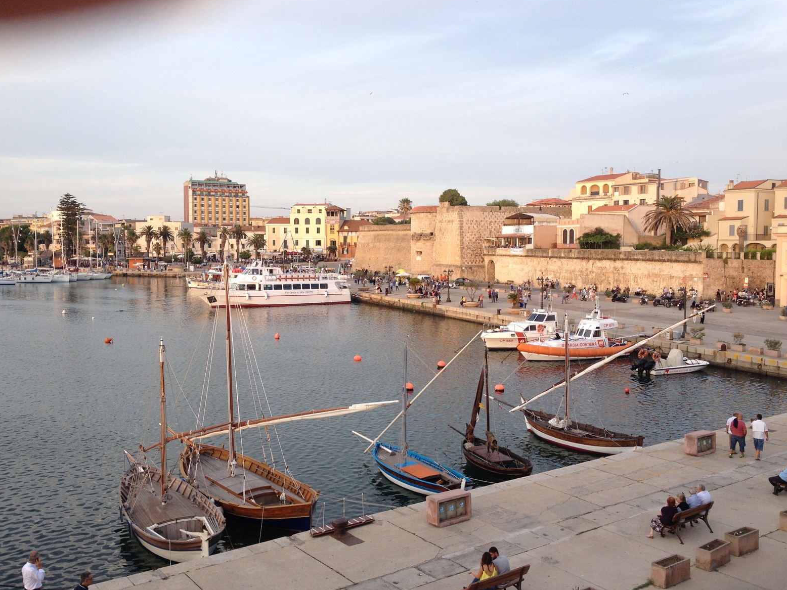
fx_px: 818
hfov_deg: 51.4
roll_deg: +0.3
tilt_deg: -5.8
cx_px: 394
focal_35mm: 36
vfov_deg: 39.7
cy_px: 288
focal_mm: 4.28
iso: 50
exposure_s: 1/183
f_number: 2.4
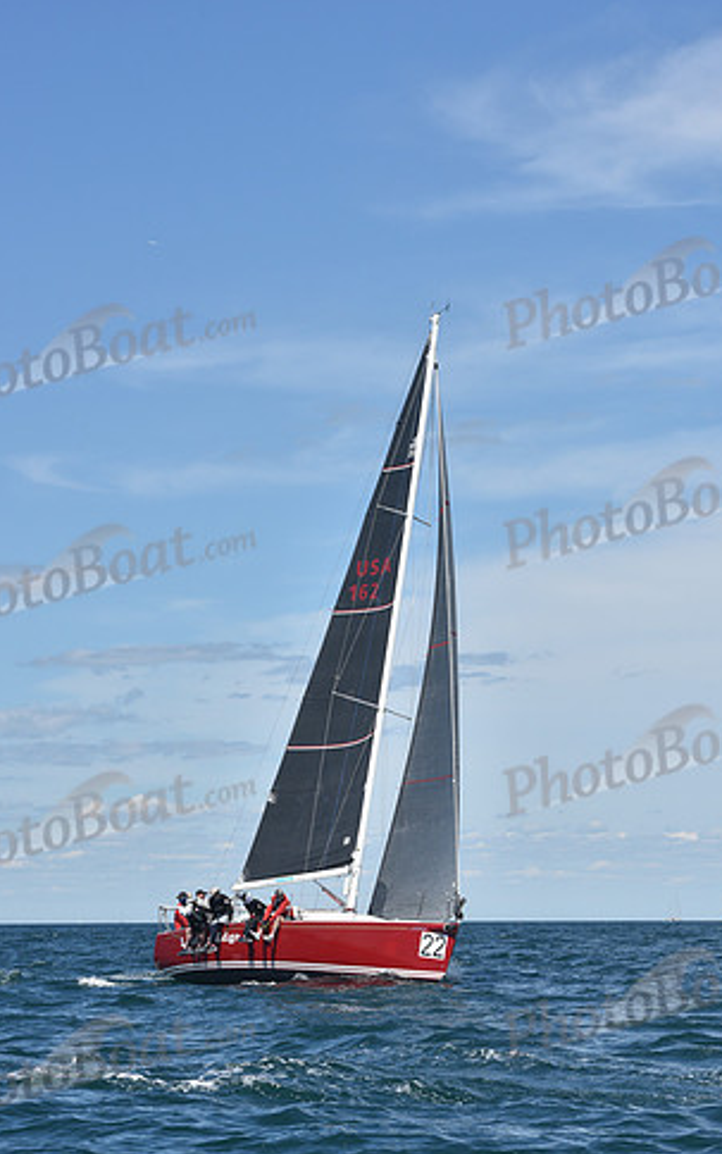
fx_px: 3648
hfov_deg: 11.3
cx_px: 380
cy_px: 665
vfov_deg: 18.0
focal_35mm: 116
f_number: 11
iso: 250
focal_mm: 95
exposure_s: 1/800
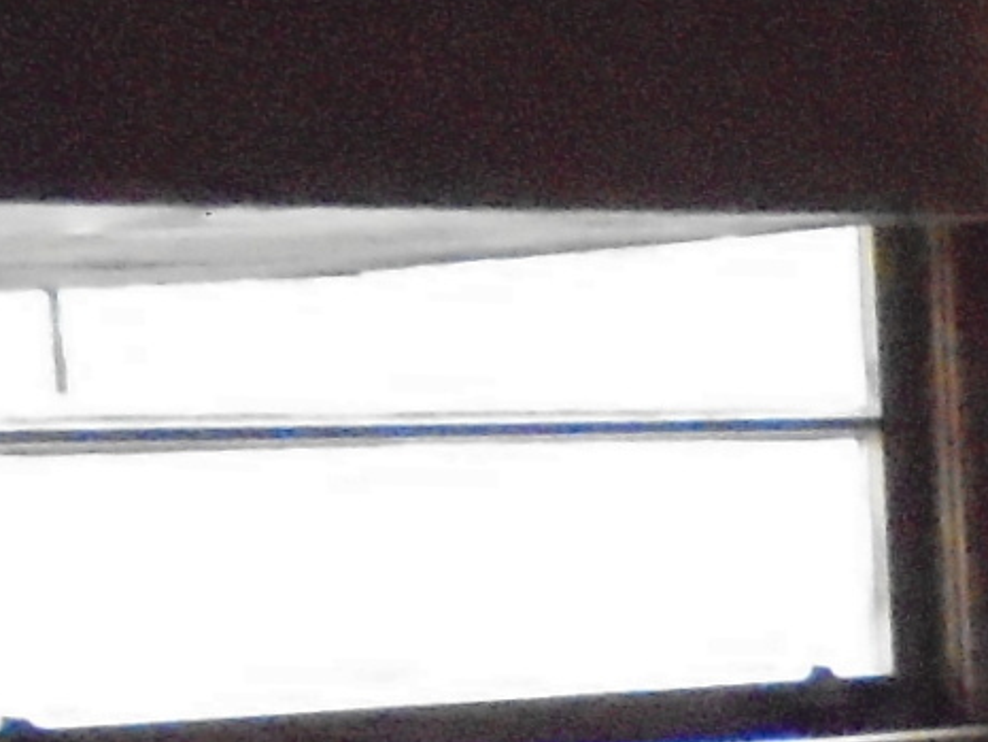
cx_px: 2739
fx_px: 4140
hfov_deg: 10.6
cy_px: 957
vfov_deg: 10.0
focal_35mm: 145
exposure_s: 1/50
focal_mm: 4.6
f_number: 3.5
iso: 1600
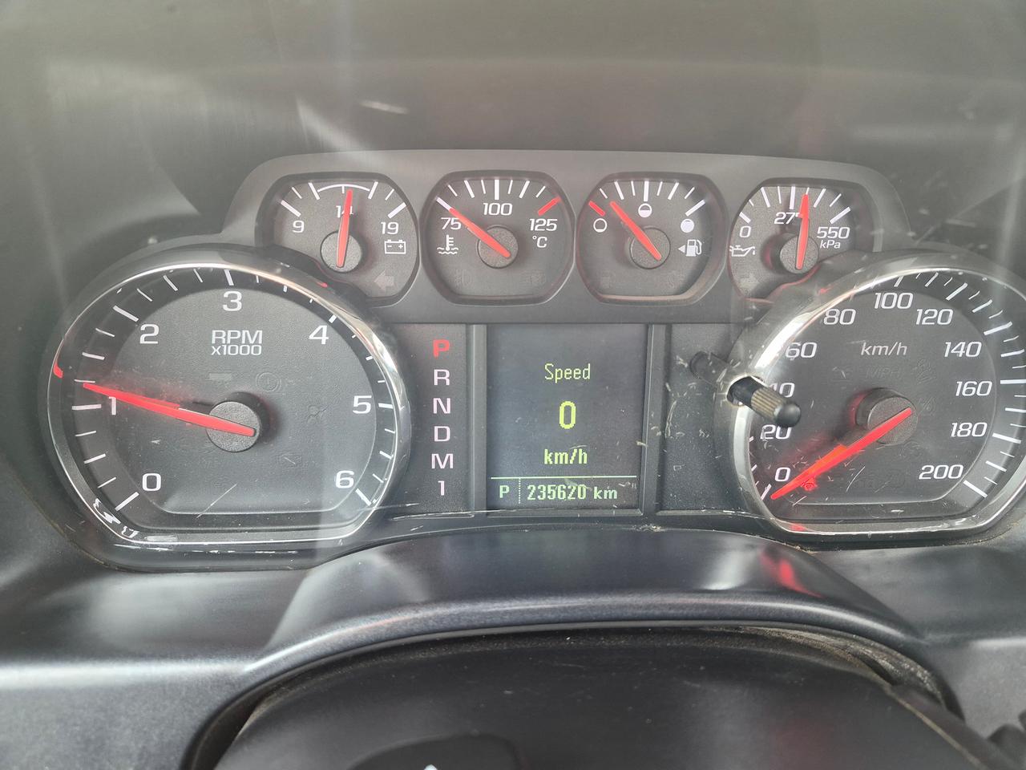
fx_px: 682
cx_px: 513
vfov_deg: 58.9
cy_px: 385
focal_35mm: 23
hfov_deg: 73.9
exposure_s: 1/120
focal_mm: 5.4
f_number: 1.8
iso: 250
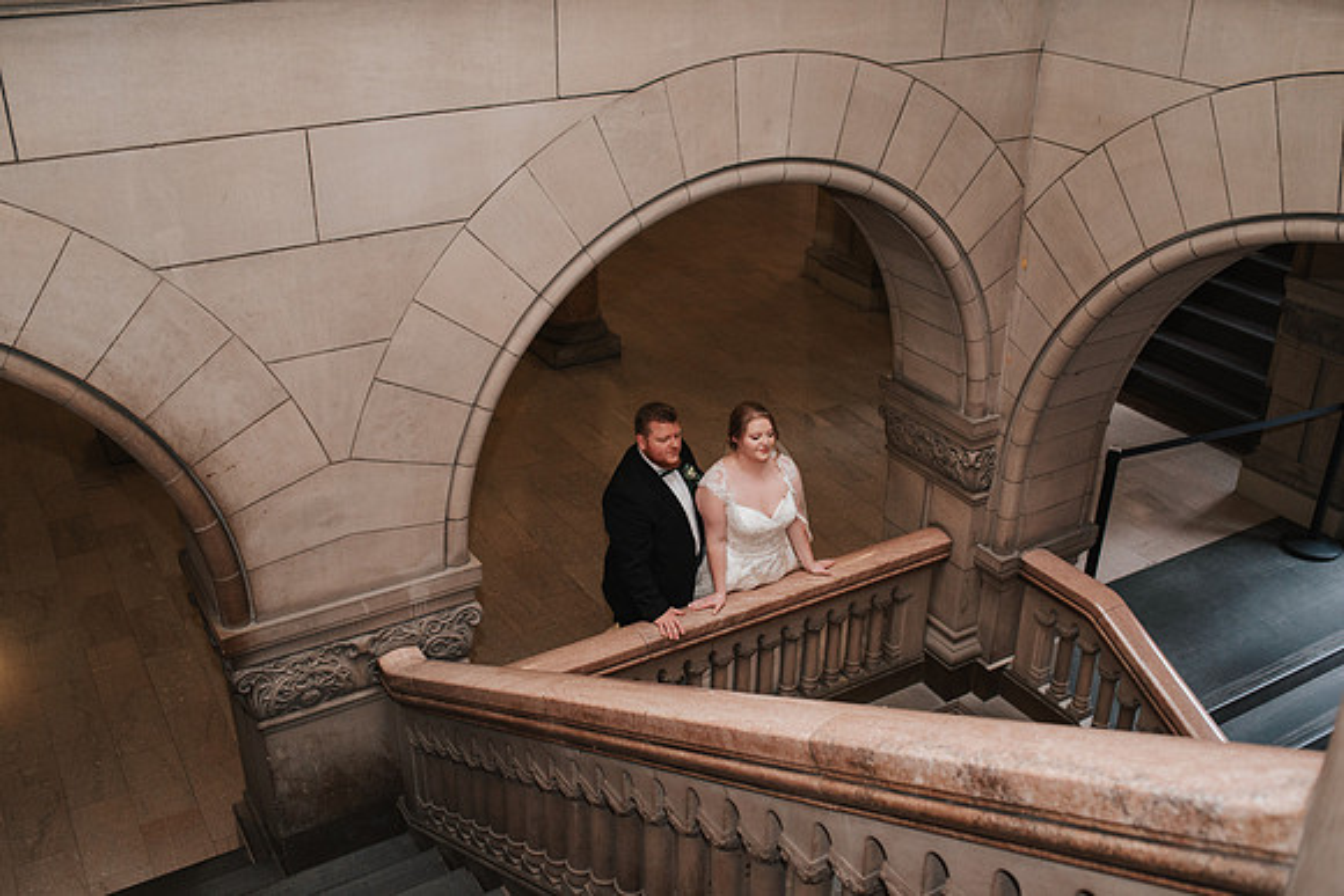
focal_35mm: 35
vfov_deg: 37.9
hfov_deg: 54.4
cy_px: 448
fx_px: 1307
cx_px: 672
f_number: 3.5
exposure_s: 1/200
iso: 1000
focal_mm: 35
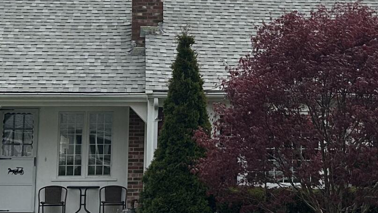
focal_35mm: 105
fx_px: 1052
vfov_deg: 11.4
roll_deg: -0.4
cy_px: -10
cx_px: 238
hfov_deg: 20.3
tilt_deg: +9.5
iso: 50
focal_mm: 5.7
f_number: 1.5
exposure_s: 1/7463
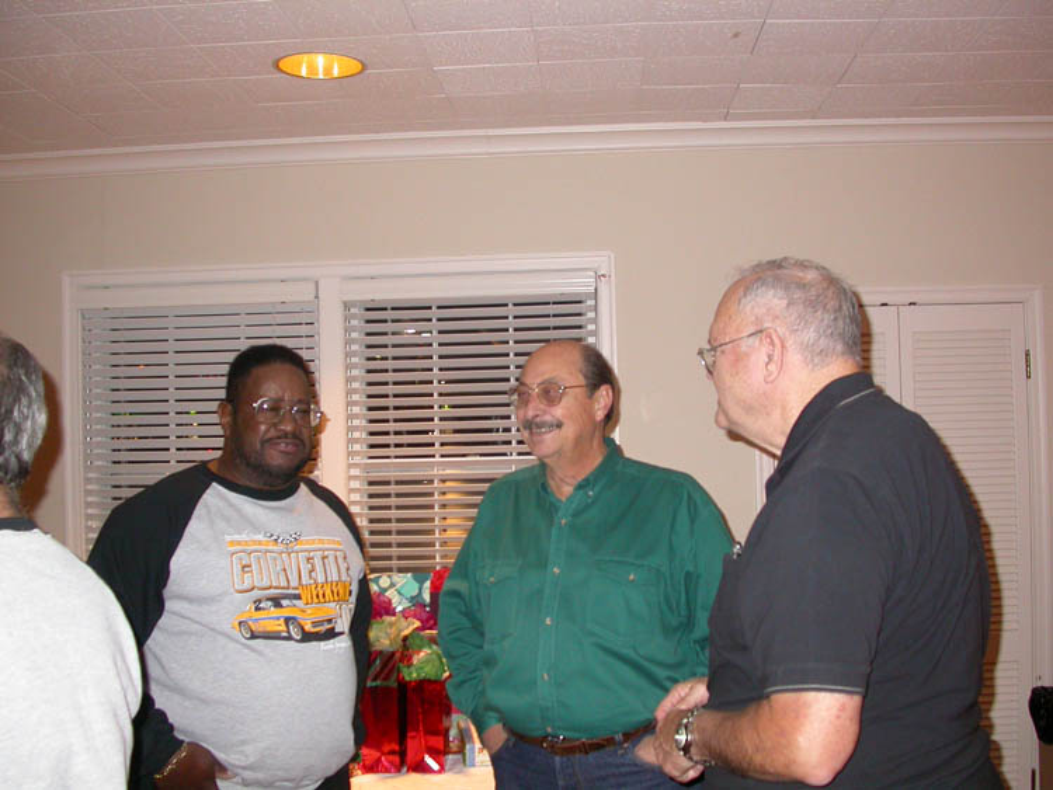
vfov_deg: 37.7
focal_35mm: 38
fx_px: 1156
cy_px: 395
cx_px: 526
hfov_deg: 49.0
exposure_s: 1/60
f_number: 2.6
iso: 200
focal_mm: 7.85
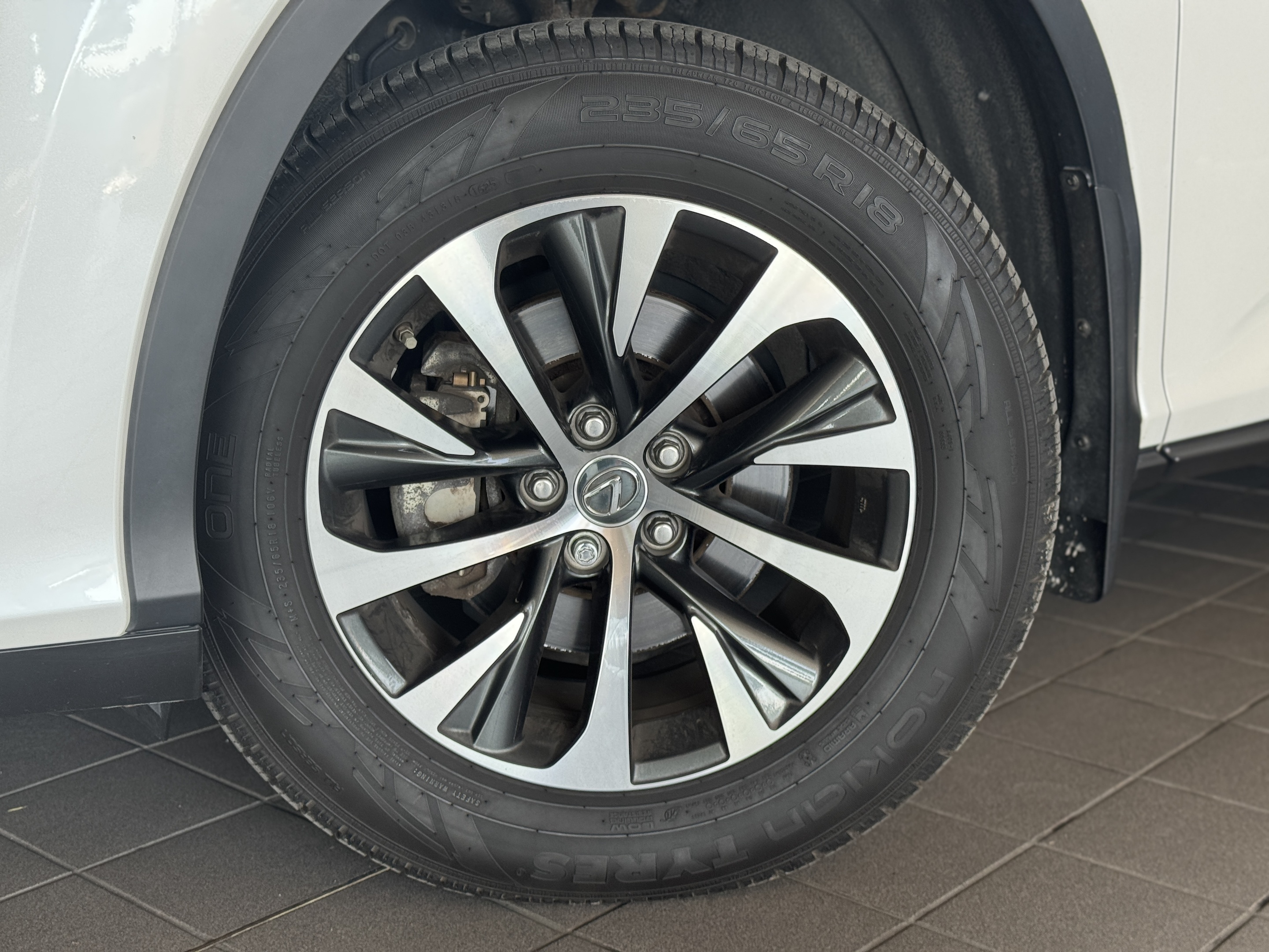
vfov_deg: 30.3
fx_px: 1760
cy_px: 476
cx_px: 634
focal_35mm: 48
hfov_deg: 39.7
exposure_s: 1/171
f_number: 1.78
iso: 80
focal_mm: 6.76
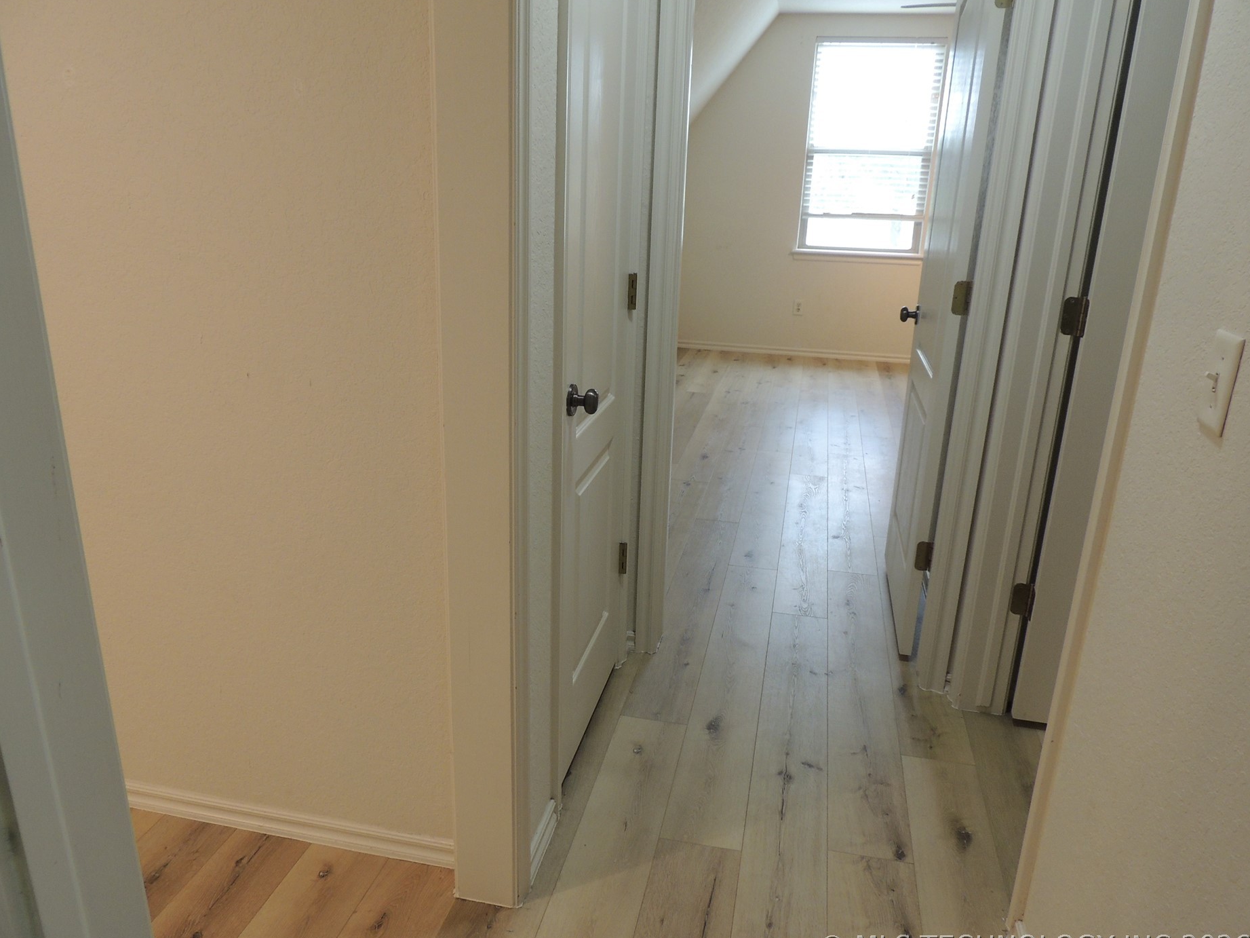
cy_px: 480
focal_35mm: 25
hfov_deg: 69.4
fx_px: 903
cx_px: 607
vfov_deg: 54.9
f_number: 3
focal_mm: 4.3
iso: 180
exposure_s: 1/30
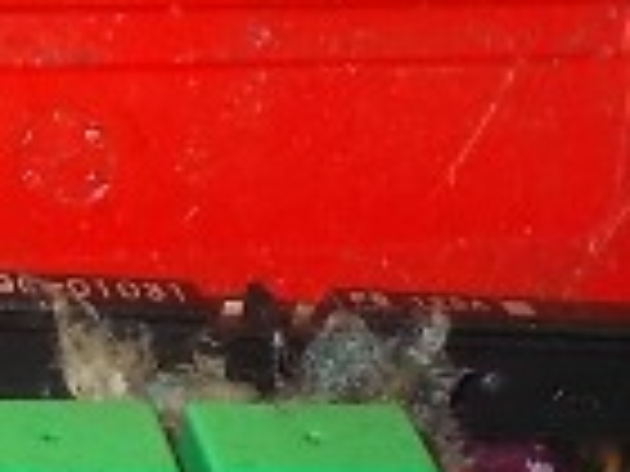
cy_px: 814
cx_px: 104
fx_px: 2493
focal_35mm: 137
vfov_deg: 10.3
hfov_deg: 14.3
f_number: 3.4
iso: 200
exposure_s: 1/25
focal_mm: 5.3
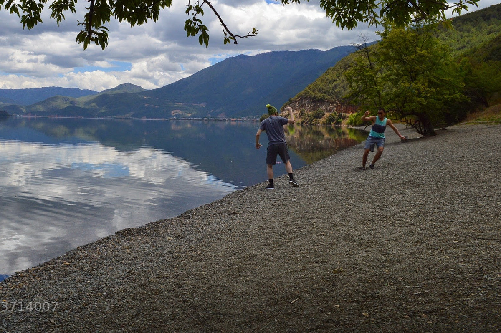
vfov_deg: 36.5
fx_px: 501
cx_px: 174
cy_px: 117
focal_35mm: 36
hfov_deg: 52.3
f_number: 11
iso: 360
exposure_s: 1/500
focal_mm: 18
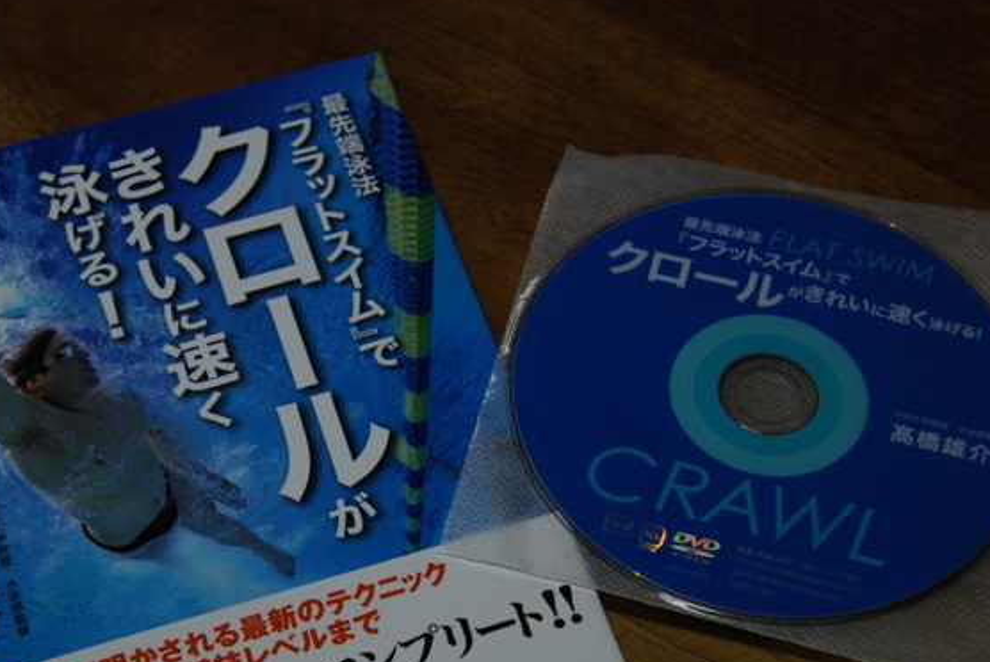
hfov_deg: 21.3
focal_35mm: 95
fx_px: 2615
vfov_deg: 14.4
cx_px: 321
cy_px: 452
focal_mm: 44
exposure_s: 1/200
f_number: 5
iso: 400
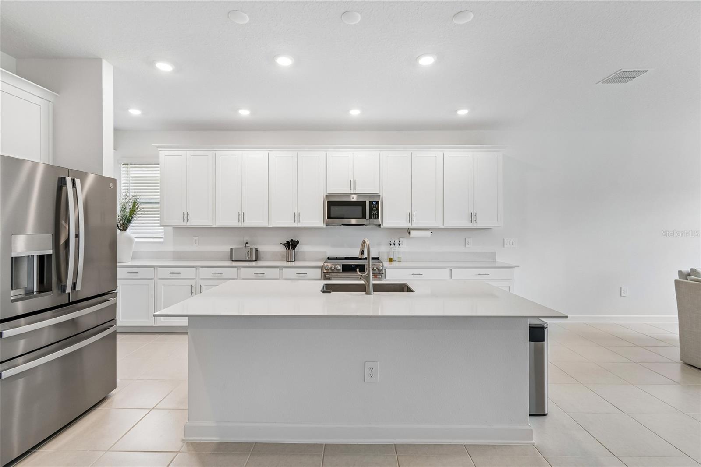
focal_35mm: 15
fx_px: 292
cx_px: 350
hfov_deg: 100.4
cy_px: 234
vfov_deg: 77.3
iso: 100
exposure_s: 1/20
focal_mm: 10
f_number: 7.1
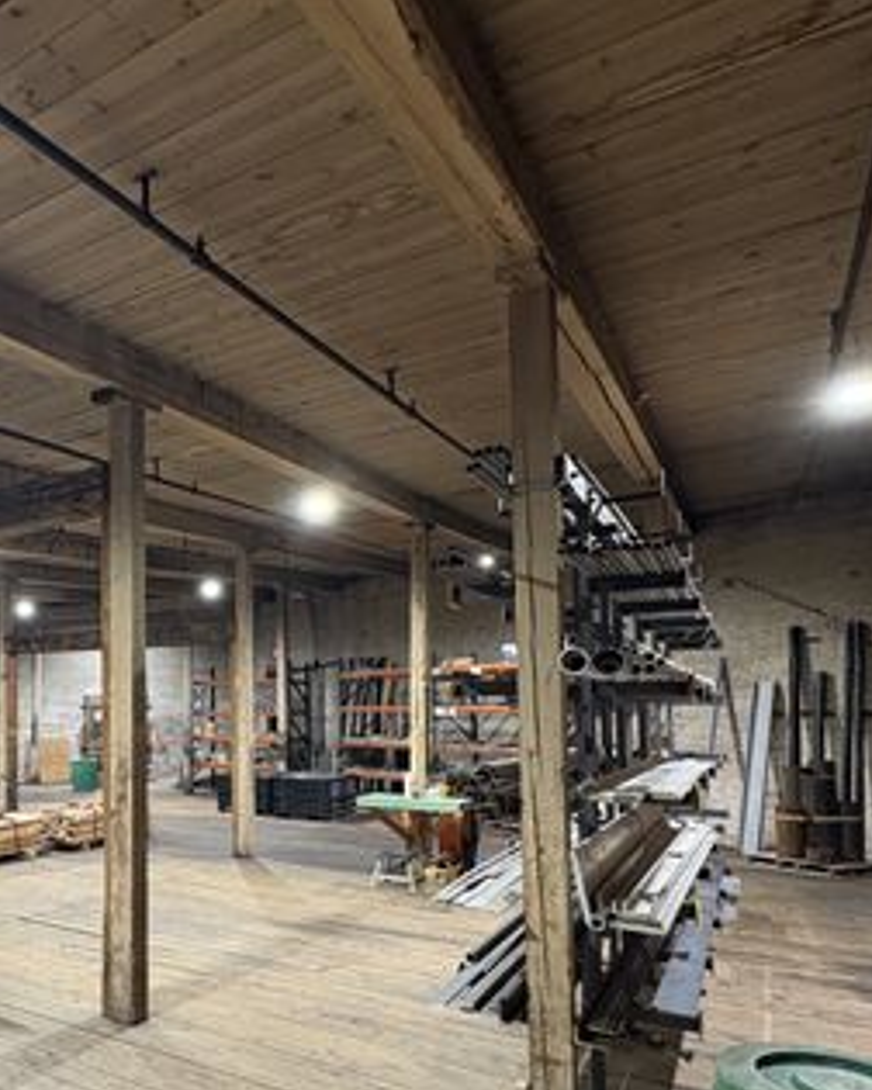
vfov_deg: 65.3
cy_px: 661
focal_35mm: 26
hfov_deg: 49.2
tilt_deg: +5.2
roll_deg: -0.1
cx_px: 93
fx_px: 839
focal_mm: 2.22
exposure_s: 1/60
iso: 320
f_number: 2.2
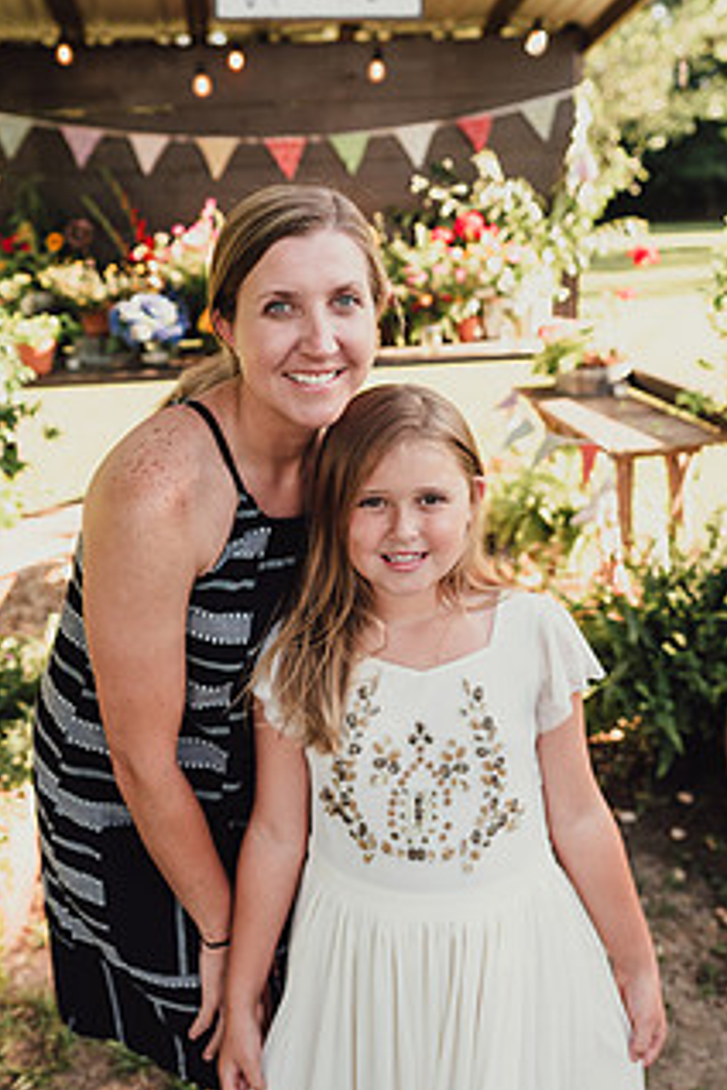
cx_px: 312
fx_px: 1030
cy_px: 432
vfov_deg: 55.4
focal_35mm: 34
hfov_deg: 38.8
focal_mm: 24
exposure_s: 1/500
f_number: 2.8
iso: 160
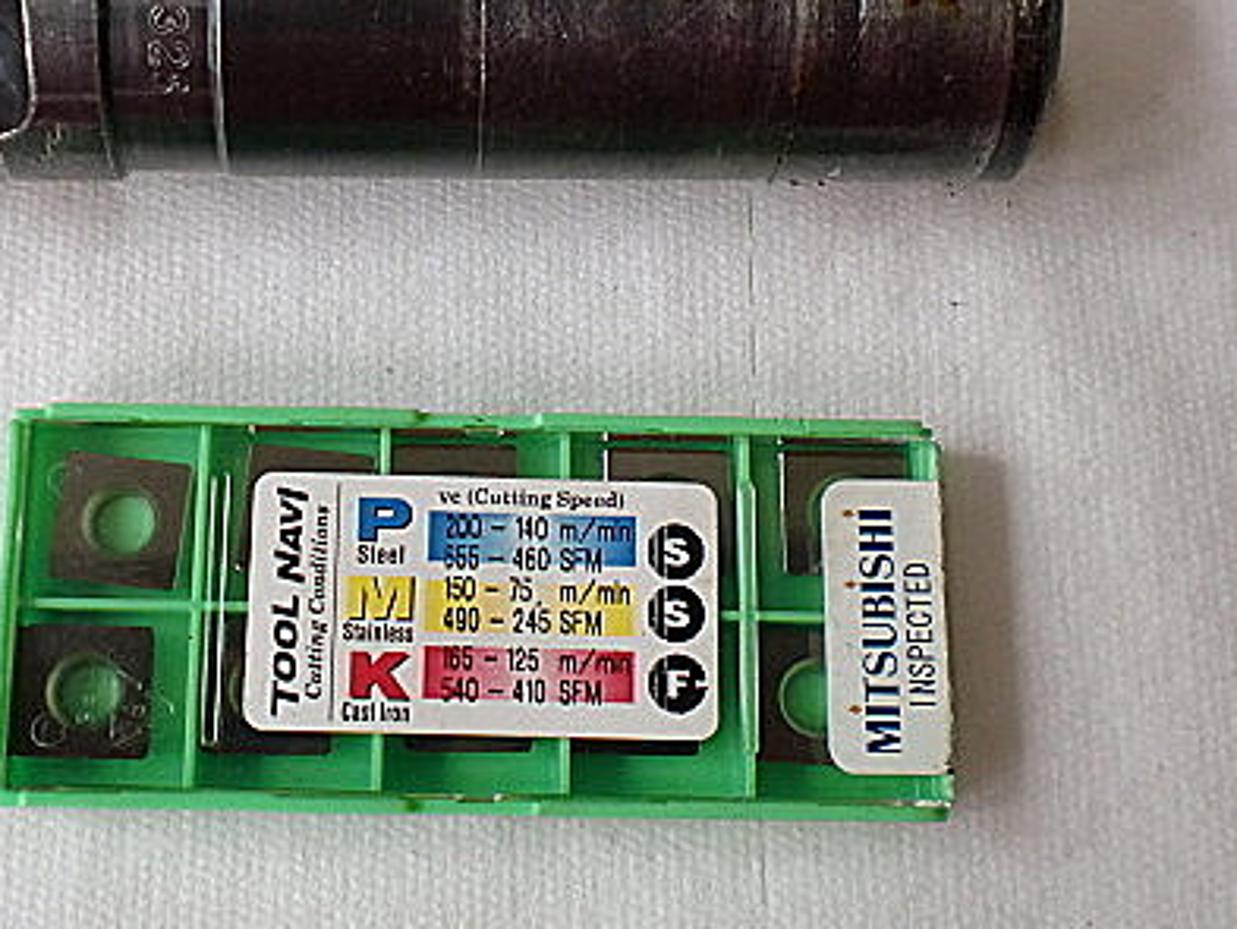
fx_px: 2038
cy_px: 299
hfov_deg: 33.6
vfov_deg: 25.5
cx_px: 441
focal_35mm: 57
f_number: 3.1
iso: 160
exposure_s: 1/60
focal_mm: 6.3
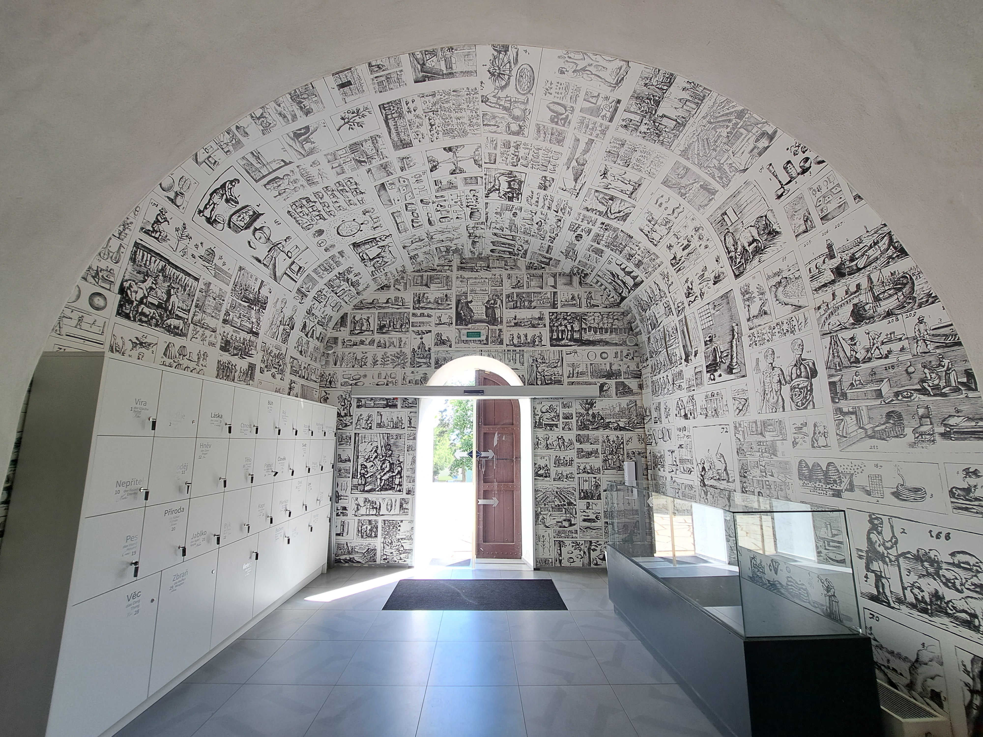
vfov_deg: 89.9
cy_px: 368
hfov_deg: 106.2
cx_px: 492
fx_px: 369
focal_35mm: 13
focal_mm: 1.74
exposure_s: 1/50
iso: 50
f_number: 2.2
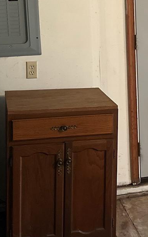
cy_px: 47
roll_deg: +1.3
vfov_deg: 24.0
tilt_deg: -7.5
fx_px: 549
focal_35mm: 85
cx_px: 150
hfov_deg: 15.1
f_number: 1.78
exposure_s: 1/40
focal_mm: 6.86
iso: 640
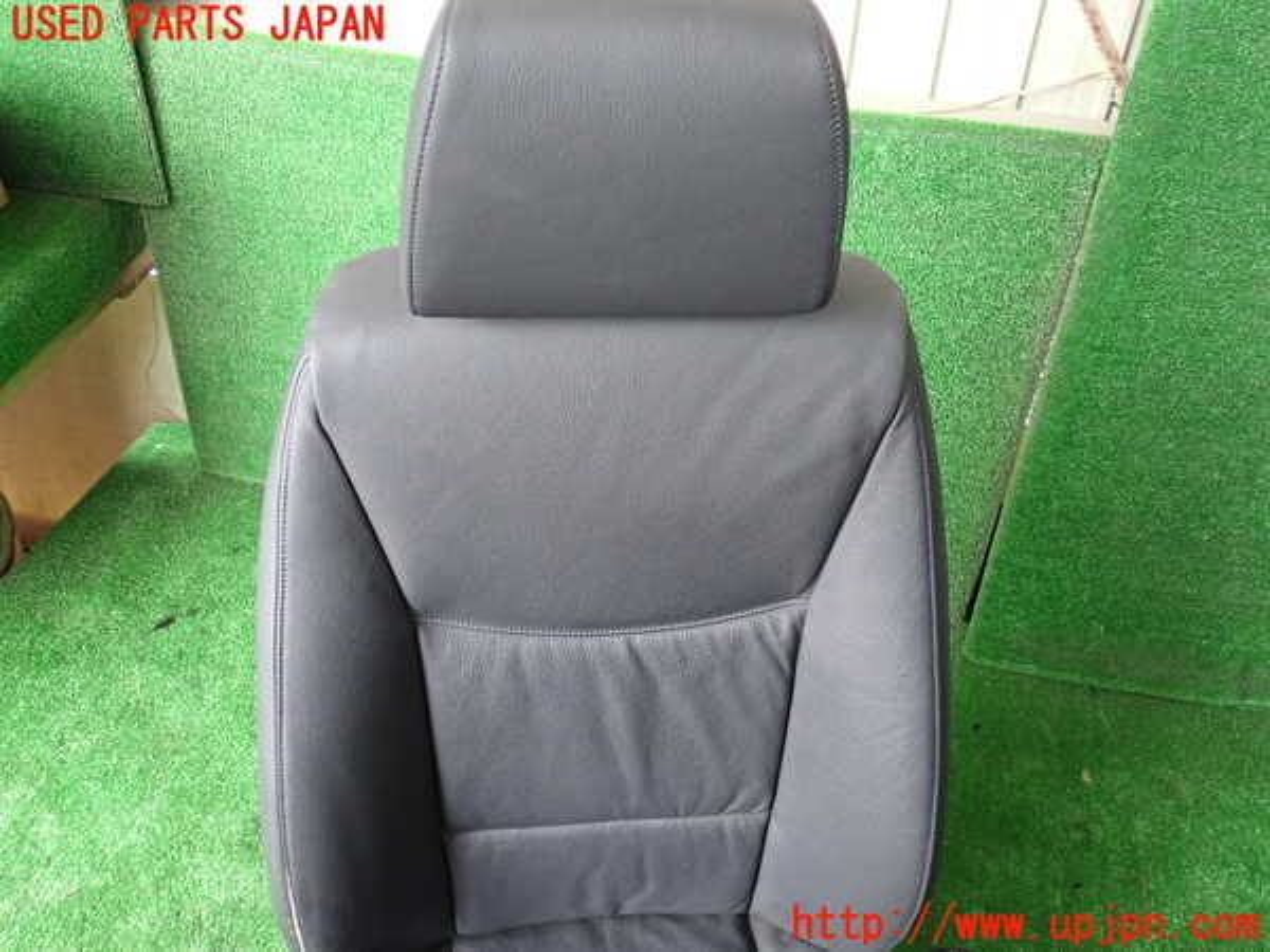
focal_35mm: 30
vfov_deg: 46.8
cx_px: 635
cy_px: 476
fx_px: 1101
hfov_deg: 60.0
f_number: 2.3
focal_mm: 5.4
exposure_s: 1/60
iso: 500
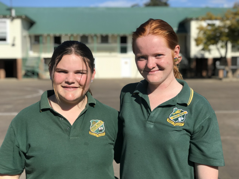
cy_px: 90
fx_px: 394
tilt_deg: -3.7
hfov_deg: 33.8
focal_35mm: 57
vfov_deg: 25.7
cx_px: 120
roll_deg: -0.5
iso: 20
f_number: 2.8
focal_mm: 6.6
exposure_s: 1/1212
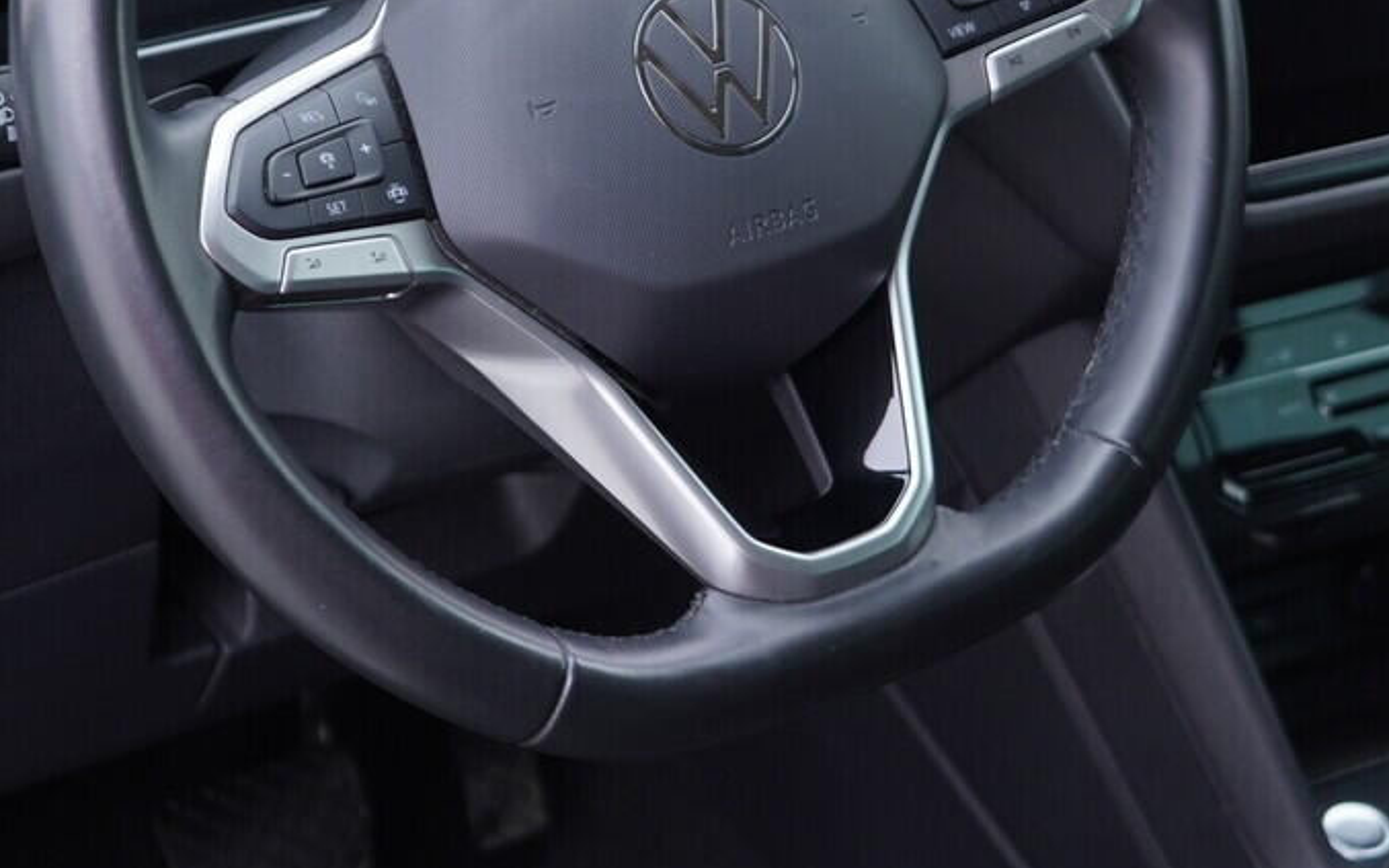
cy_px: 209
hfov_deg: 26.4
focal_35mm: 78
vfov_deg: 16.6
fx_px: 2952
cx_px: 556
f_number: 2.8
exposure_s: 1/40
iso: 200
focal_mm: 24
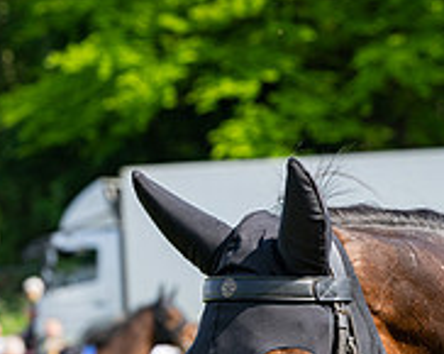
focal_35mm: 286
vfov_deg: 5.4
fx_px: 3752
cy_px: 457
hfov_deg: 6.7
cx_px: 631
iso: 200
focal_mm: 82
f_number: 5
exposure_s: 1/800
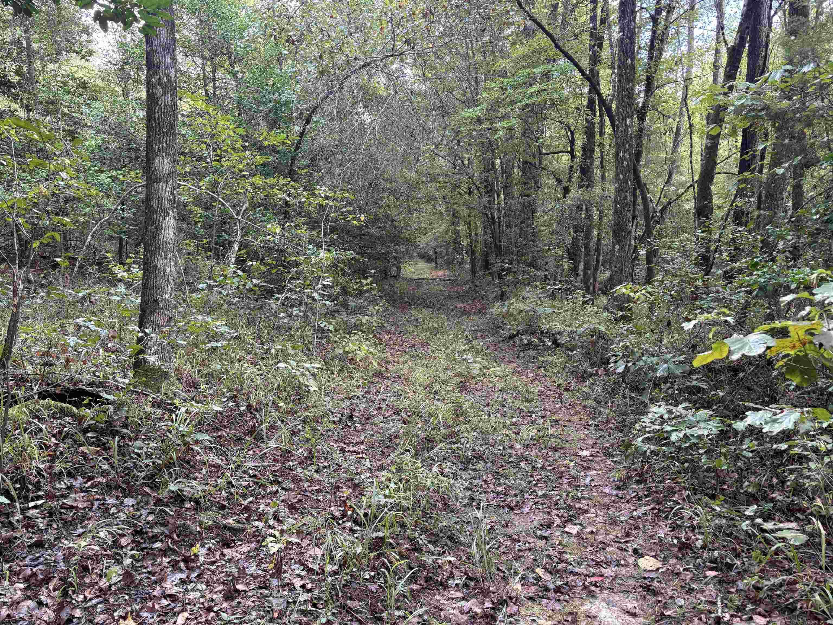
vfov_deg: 53.1
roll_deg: +0.8
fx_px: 626
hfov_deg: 67.3
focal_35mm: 26
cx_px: 416
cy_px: 312
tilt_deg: -5.1
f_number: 1.6
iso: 125
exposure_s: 1/121
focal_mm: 5.96
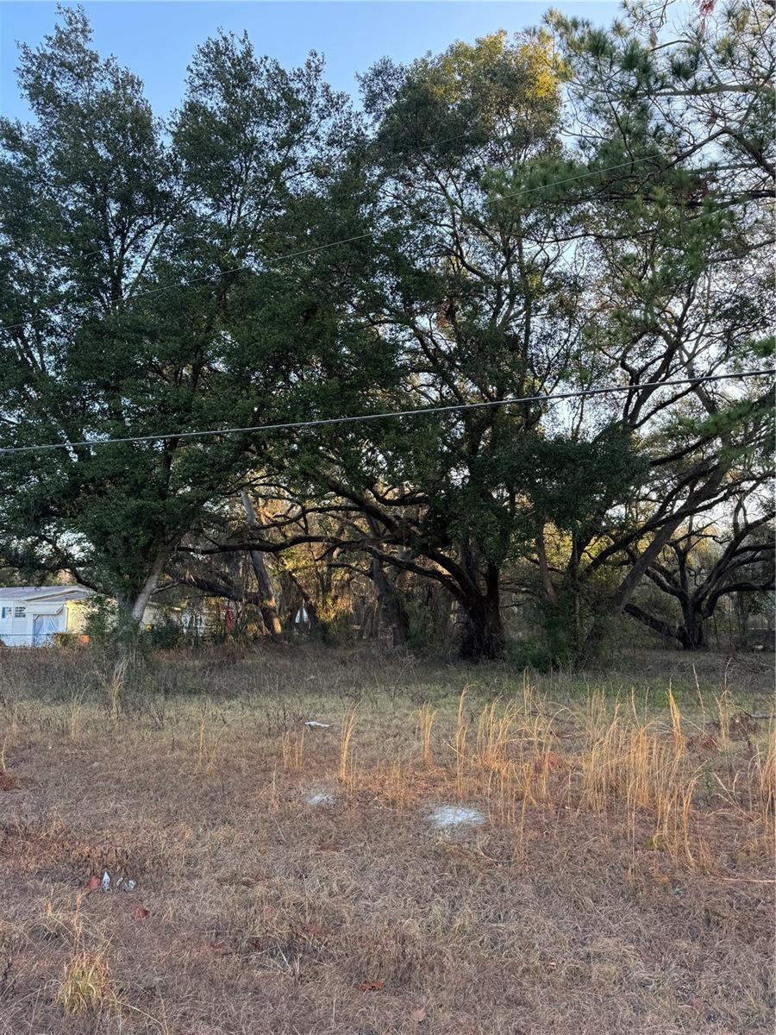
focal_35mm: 24
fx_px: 717
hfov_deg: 56.8
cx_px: 388
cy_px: 518
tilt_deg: +7.6
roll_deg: +0.2
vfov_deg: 71.6
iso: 80
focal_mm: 6.76
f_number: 1.78
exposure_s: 1/174
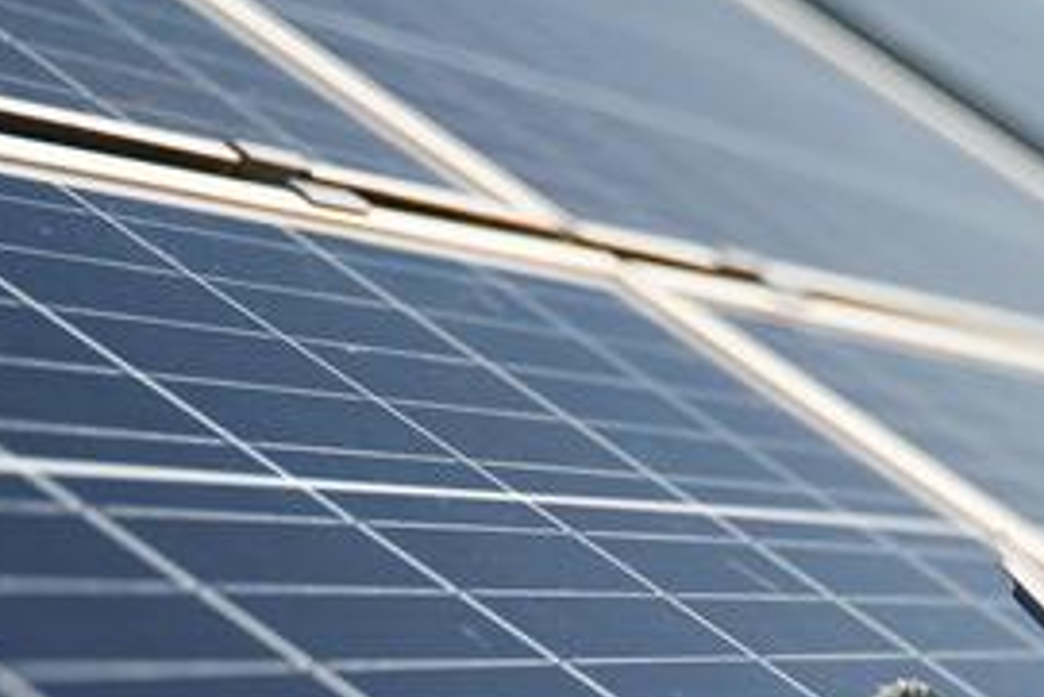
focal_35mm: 200
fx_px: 5803
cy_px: 1088
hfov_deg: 10.2
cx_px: 1144
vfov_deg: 6.8
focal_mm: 53
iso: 160
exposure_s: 1/5000
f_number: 2.8
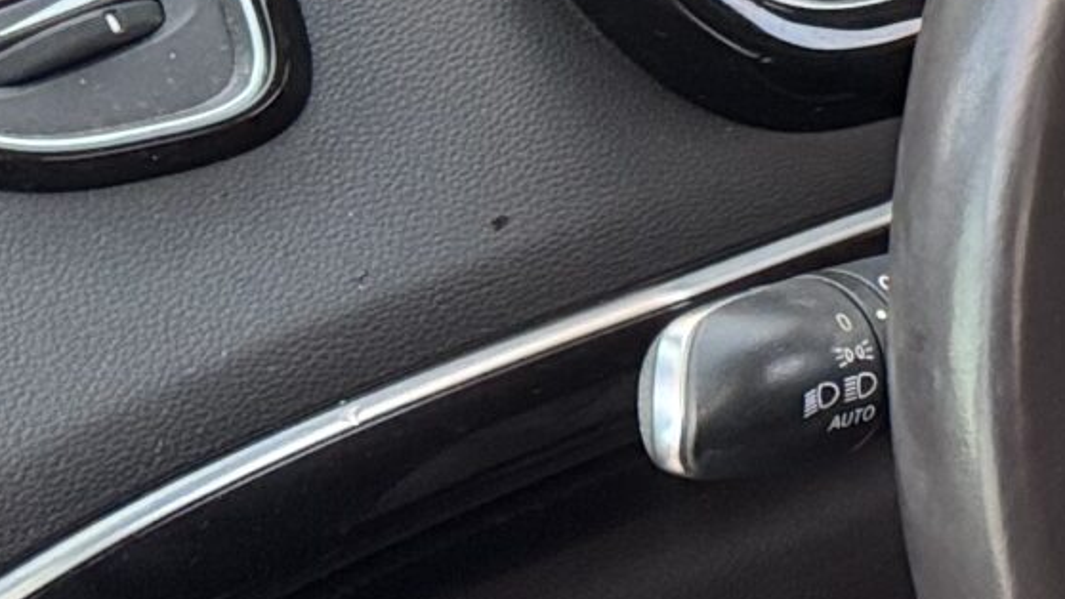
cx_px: 2145
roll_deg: -2.5
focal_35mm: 120
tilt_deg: -34.7
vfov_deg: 10.0
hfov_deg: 14.7
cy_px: 2
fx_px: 3389
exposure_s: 1/60
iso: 400
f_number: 1.78
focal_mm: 6.76
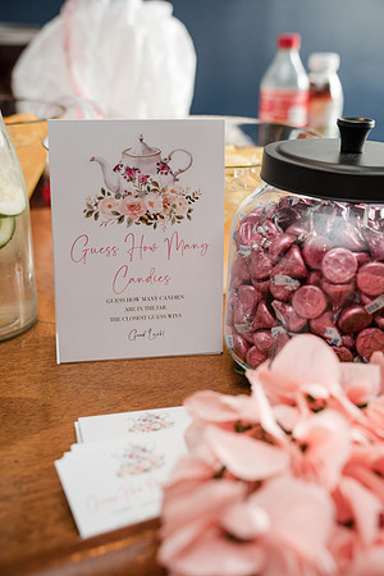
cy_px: 288
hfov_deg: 30.5
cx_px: 192
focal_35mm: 44
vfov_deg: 44.5
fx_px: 704
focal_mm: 44
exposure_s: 1/250
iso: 1250
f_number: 4
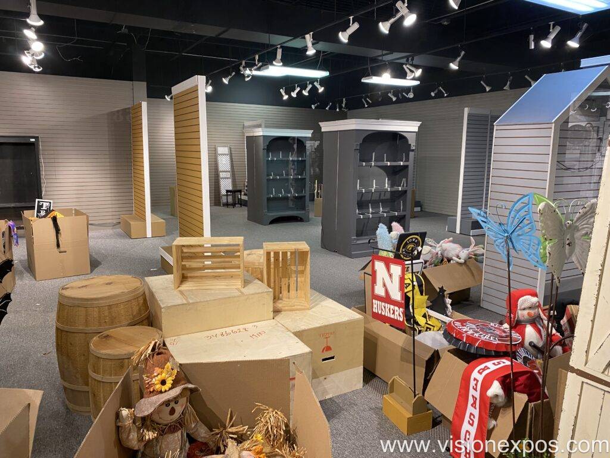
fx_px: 458
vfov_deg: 53.1
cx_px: 305
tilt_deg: -8.6
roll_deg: -0.7
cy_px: 229
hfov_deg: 67.3
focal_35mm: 26
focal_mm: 4.25
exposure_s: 1/60
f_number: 1.8
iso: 125
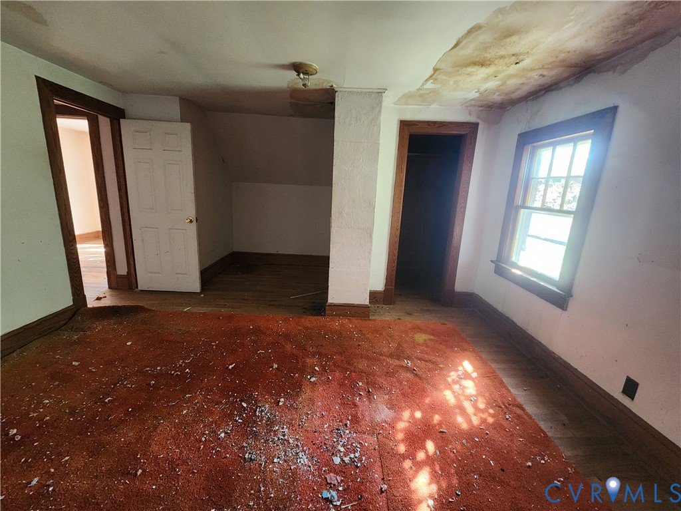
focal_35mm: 13
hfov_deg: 106.2
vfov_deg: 89.9
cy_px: 256
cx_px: 340
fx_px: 256
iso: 400
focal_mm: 2.2
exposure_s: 1/30
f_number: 2.2
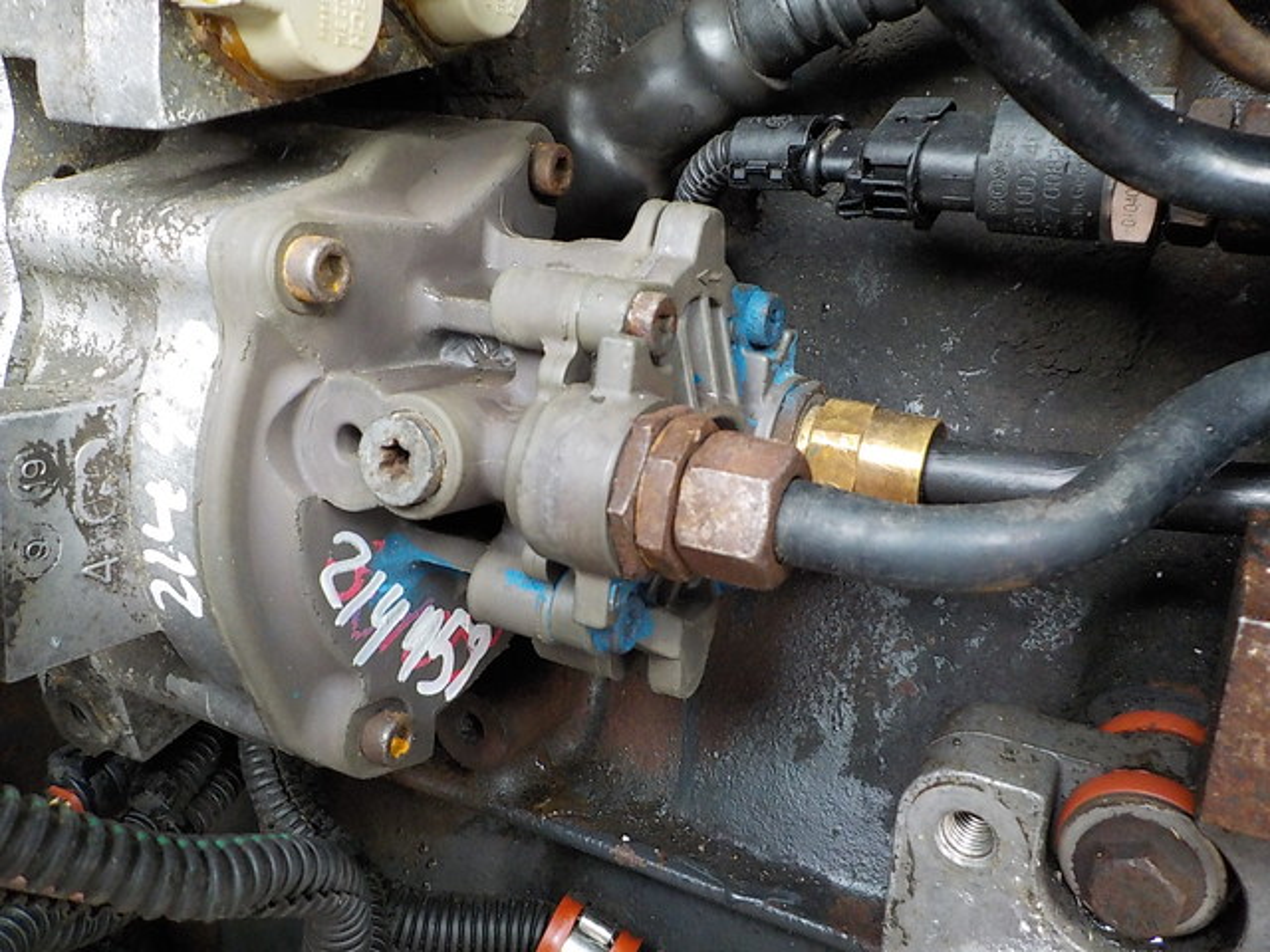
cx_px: 635
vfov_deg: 46.8
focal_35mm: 30
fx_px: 1101
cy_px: 476
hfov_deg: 60.0
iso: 400
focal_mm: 4.1
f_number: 3.3
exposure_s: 1/30
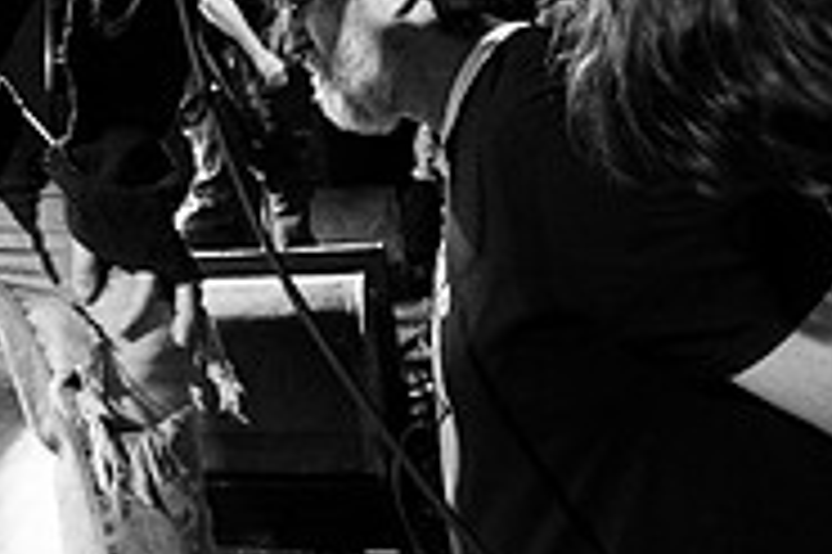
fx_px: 1016
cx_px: 58
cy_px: -142
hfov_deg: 40.6
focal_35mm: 44
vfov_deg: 26.4
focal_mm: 14
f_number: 3.2
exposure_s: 1/80
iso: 2500
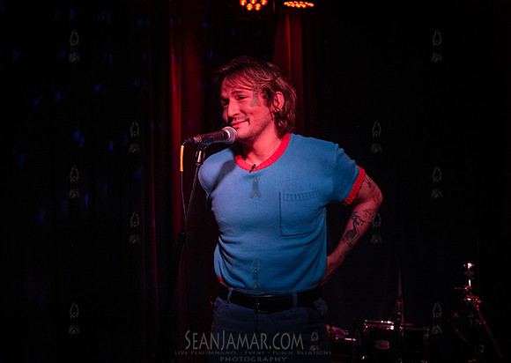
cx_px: 238
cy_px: 182
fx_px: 727
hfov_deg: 38.7
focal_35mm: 50
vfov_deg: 28.0
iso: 10000
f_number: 4
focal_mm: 48
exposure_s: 1/400
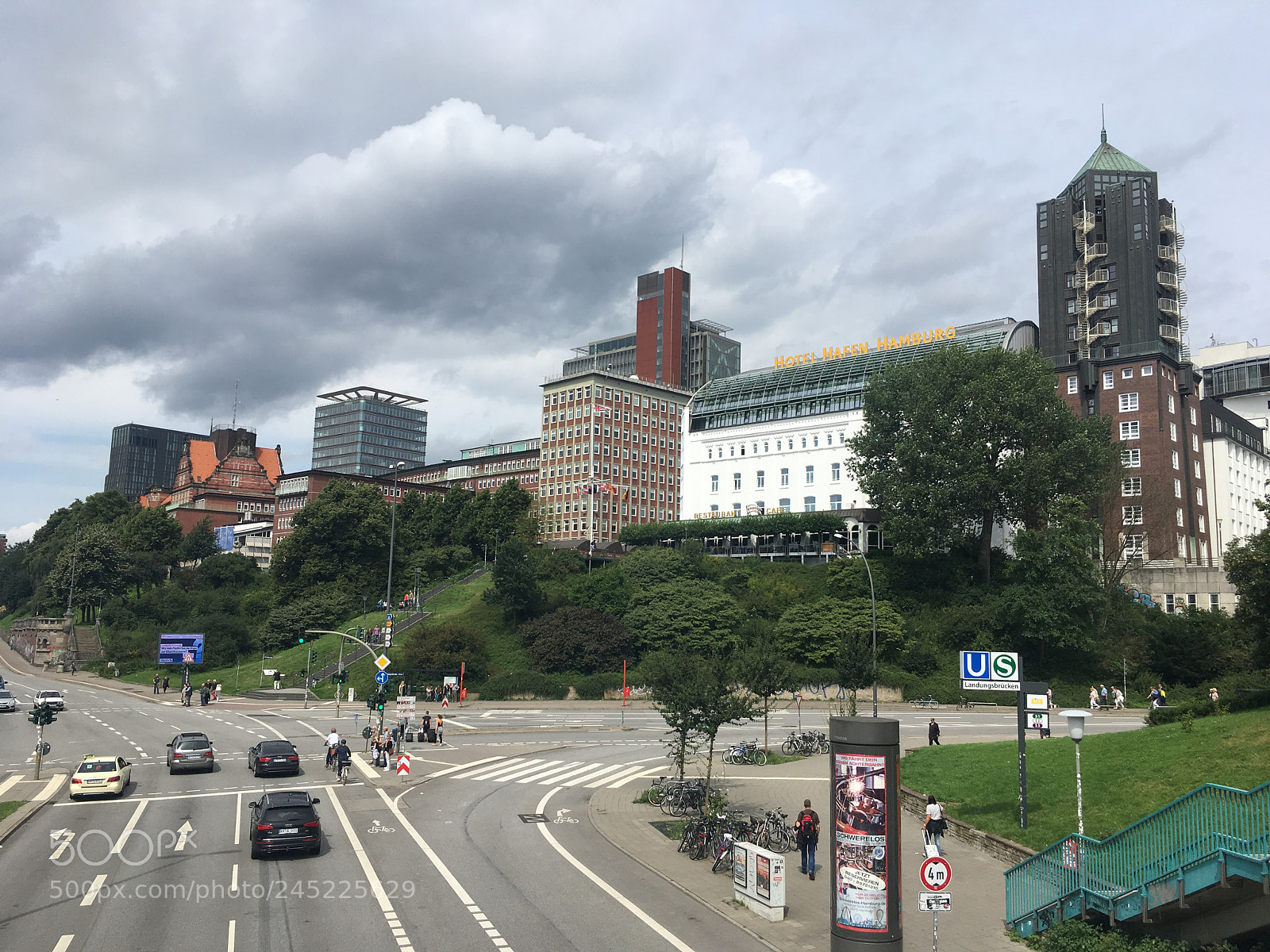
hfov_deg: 61.7
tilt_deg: +9.2
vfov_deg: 48.2
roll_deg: -1.1
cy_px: 476
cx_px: 635
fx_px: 1064
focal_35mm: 29
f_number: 2.2
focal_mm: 4.15
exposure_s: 1/1972
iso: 25
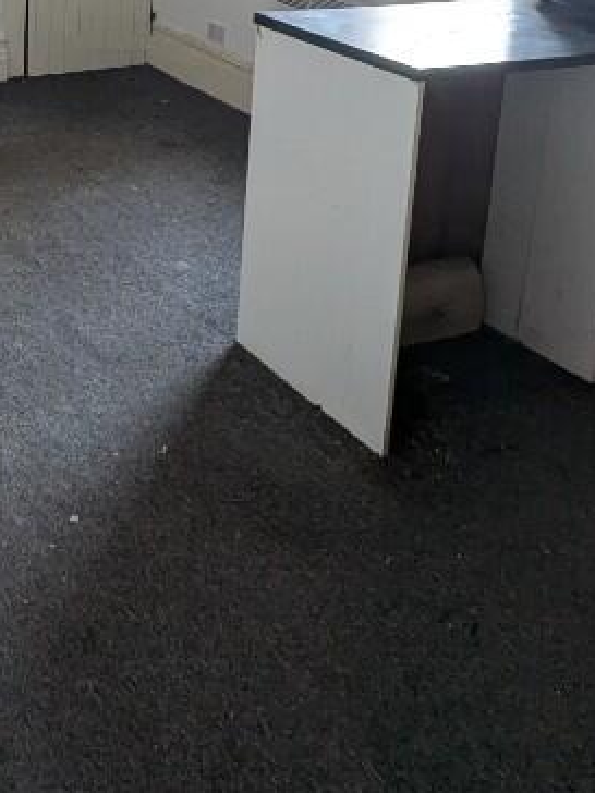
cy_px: 30
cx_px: 118
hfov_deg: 31.3
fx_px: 1031
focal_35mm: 45
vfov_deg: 38.2
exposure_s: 1/50
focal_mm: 2.35
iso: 108
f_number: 2.2
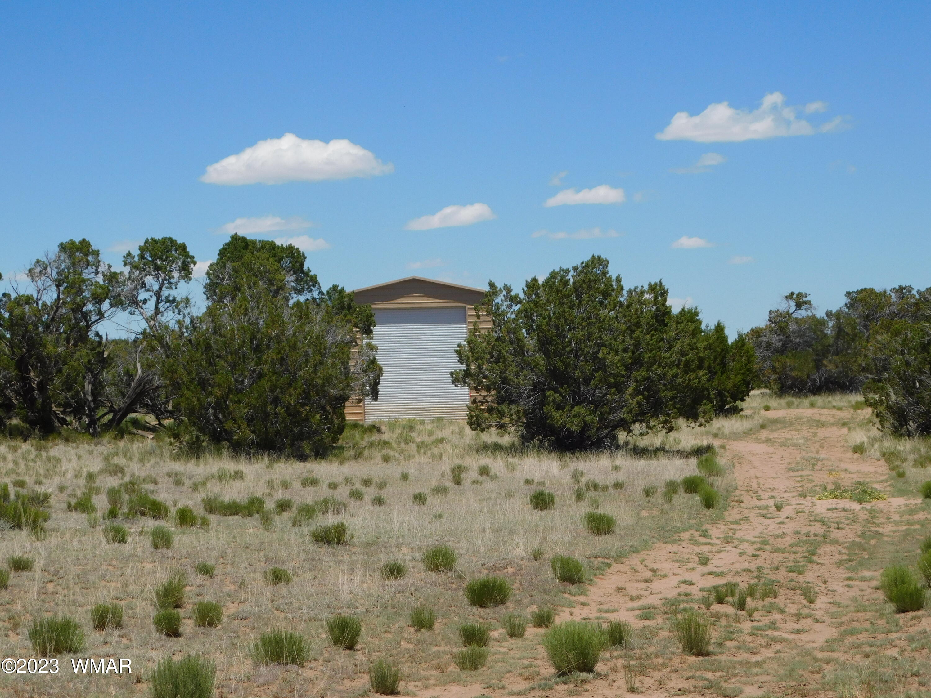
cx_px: 466
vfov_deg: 18.4
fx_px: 2152
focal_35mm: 80
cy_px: 349
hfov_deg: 24.4
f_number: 4.4
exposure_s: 1/1500
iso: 125
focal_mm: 14.2
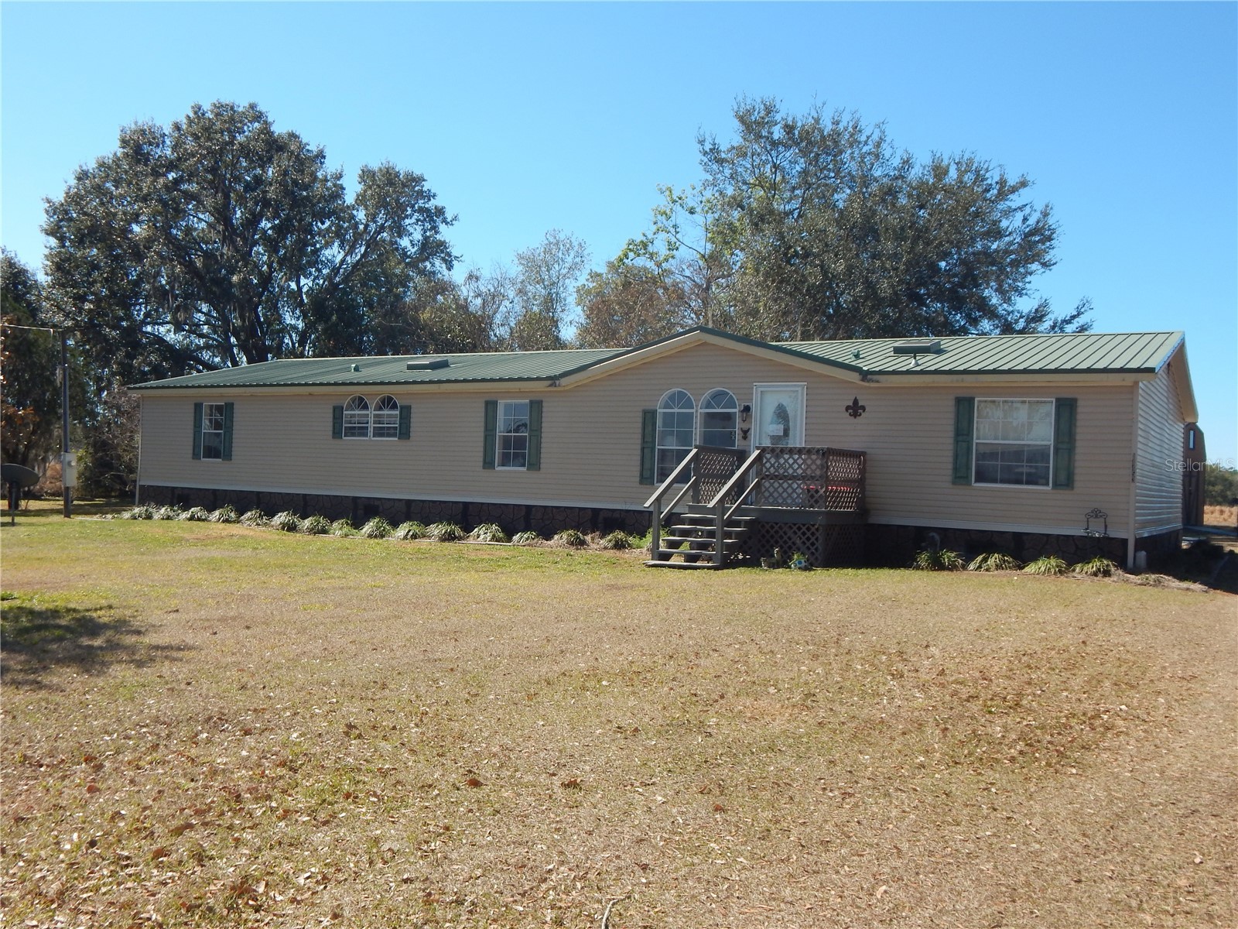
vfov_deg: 45.4
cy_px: 464
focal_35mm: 31
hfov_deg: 58.4
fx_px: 1109
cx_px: 619
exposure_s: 1/1500
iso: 125
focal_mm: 5.6
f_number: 3.2
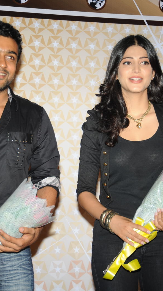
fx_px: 807
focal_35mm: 105
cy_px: 147
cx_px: 63
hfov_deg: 11.5
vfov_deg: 20.4
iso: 200
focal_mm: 66
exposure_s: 1/125
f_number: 5.3
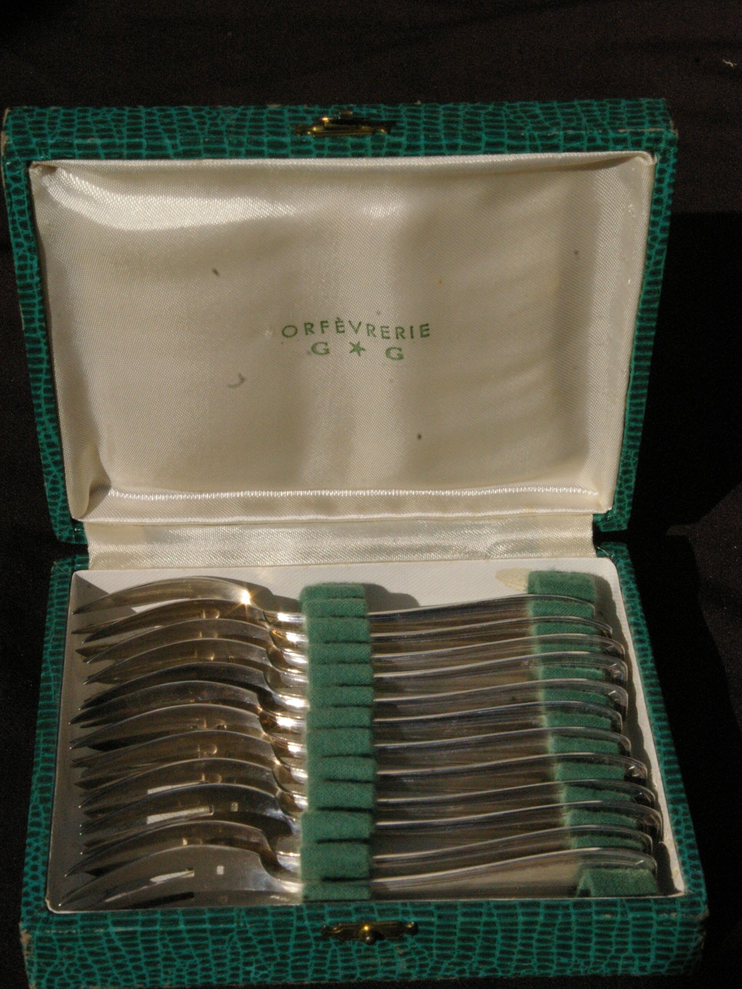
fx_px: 1229
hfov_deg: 33.6
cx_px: 368
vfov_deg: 43.8
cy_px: 545
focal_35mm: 43
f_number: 16
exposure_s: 1/1000
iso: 1600
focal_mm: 26
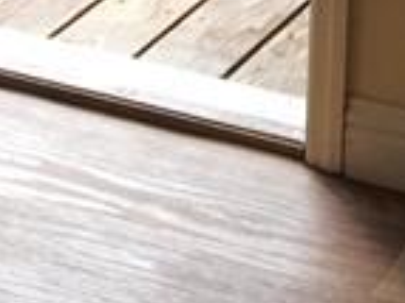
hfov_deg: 9.5
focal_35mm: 208
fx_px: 2432
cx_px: 263
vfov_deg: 6.4
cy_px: -685
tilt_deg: -8.1
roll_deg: -0.5
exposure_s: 1/120
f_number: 2.2
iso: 25
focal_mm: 4.15
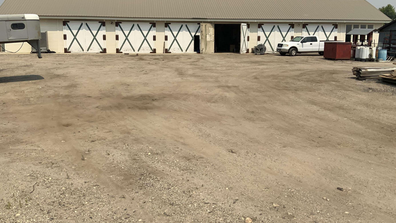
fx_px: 368
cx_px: 201
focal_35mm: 35
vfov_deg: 33.6
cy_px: 89
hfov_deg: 56.6
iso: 20
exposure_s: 1/3788
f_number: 1.8
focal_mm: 3
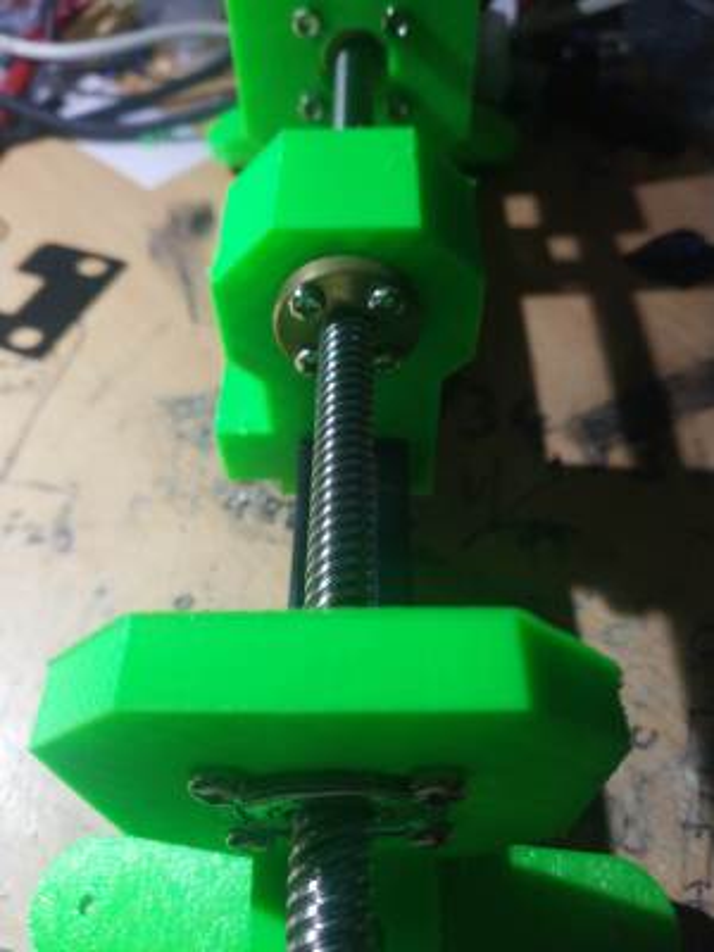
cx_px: 357
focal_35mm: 32
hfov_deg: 44.2
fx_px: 880
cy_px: 476
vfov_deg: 56.8
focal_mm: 4.5
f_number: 2
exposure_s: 1/25
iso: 188
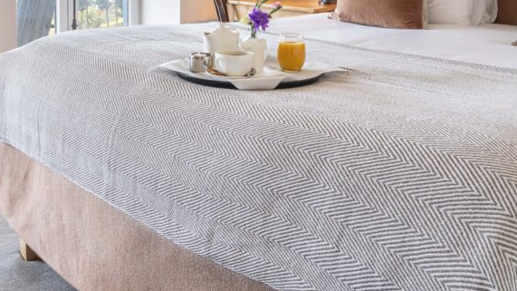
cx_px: 221
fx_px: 644
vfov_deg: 23.3
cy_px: -57
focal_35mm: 47
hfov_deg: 43.6
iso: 160
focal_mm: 16
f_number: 11
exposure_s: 1/1.67
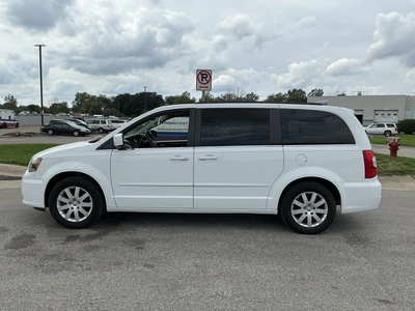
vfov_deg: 49.7
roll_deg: -0.7
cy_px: 156
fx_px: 336
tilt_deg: -3.4
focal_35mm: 28
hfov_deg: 63.4
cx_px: 208
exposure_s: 1/2227
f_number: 1.8
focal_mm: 3
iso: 25
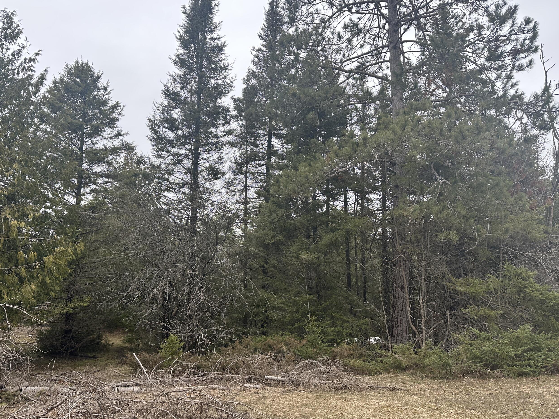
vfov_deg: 48.2
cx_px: 231
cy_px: 220
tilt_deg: +10.6
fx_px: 468
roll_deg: -0.5
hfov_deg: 61.3
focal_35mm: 29
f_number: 1.78
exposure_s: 1/910
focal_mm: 6.86
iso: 80
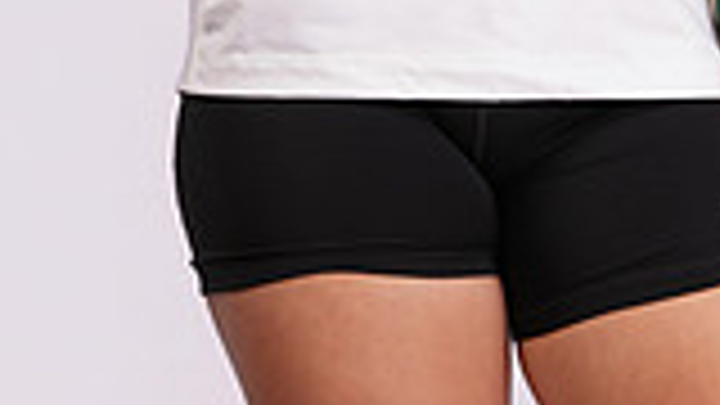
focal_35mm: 446
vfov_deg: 2.7
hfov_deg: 4.8
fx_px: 8515
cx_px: 454
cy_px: -594
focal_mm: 151
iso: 200
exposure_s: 1/200
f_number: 5.6
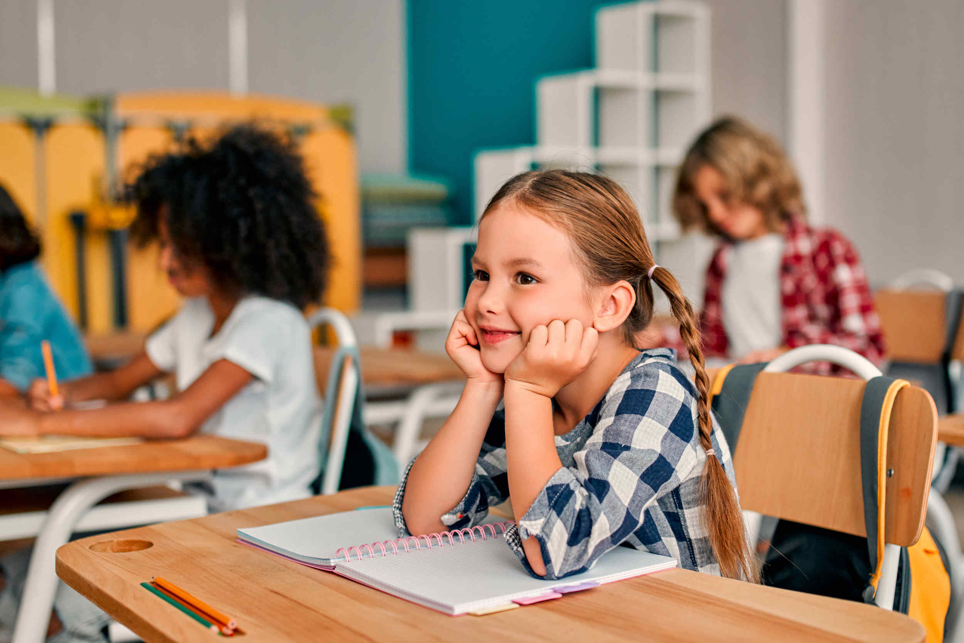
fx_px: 1392
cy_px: 322
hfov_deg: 38.2
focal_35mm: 52
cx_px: 482
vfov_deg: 26.0
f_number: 1.6
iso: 400
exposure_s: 1/500
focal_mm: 35
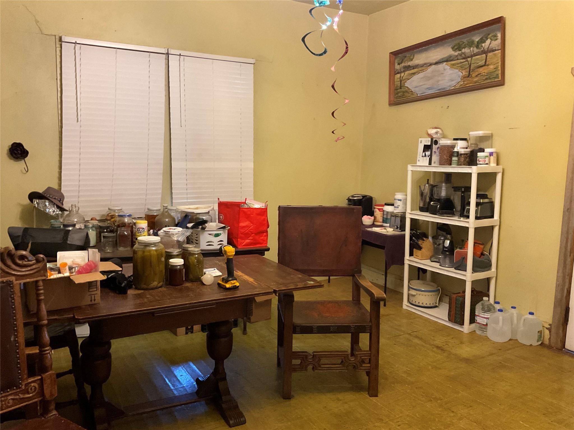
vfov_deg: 48.2
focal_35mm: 29
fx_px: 481
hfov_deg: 61.7
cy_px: 215
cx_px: 287
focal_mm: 3
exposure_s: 1/40
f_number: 1.8
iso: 320
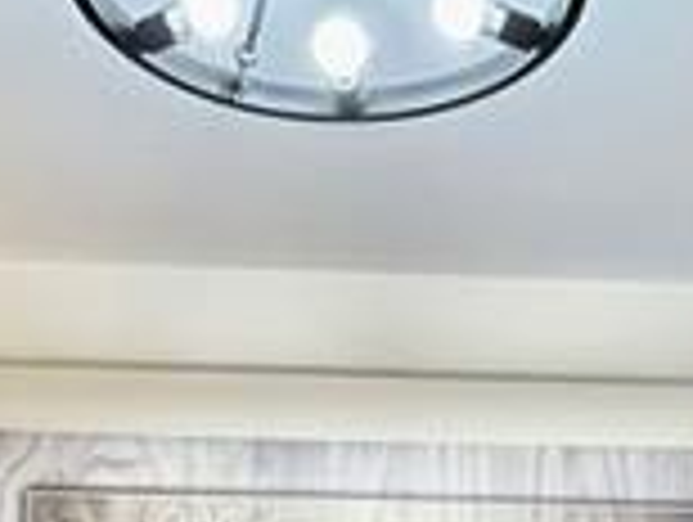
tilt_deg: +5.2
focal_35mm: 93
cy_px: 958
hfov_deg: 20.7
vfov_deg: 14.0
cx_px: 603
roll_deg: +0.1
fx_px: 1865
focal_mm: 2.22
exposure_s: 1/60
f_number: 2.2
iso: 250
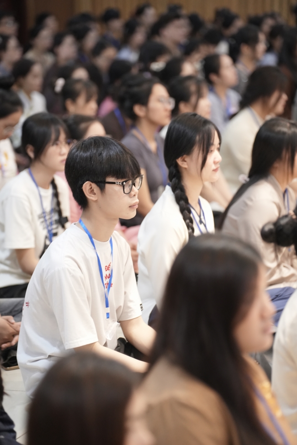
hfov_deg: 11.1
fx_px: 1522
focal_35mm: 123
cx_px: 148
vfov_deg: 16.7
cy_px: 222
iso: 4000
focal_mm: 123
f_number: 2.8
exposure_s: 1/100
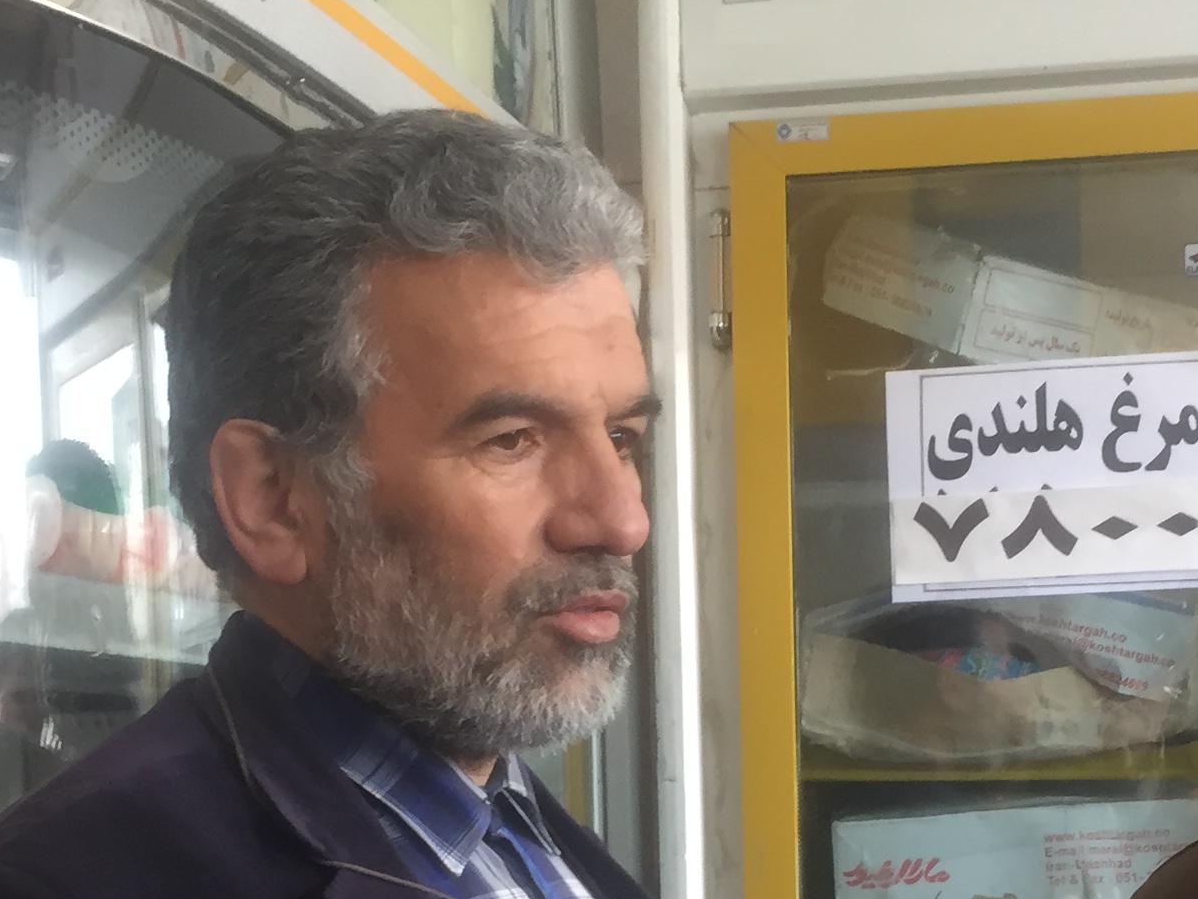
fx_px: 2735
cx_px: 641
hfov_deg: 24.7
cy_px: 948
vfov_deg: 18.1
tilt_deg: -4.0
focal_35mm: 79
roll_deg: +0.8
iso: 80
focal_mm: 4.15
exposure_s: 1/33
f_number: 2.2
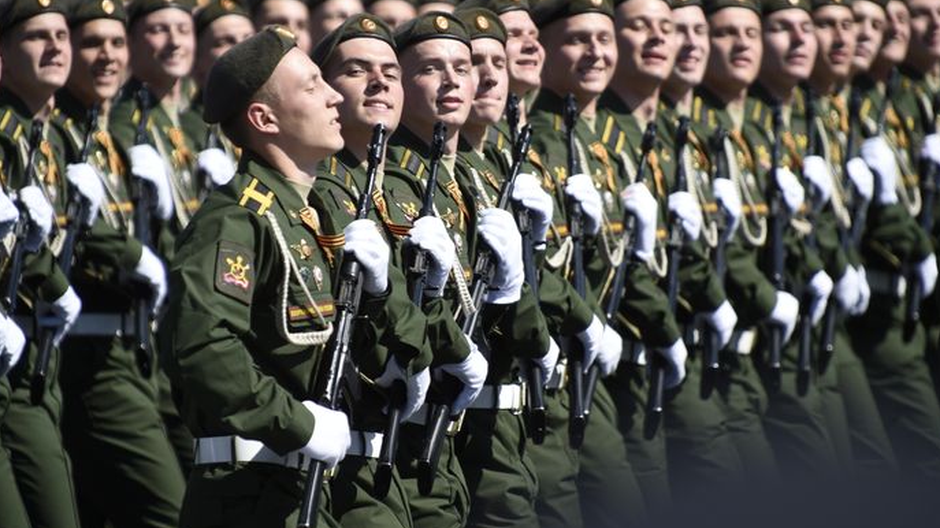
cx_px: 473
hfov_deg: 5.1
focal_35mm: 427
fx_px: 10640
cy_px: 275
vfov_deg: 2.8
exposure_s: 1/1600
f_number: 6.3
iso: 400
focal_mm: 400
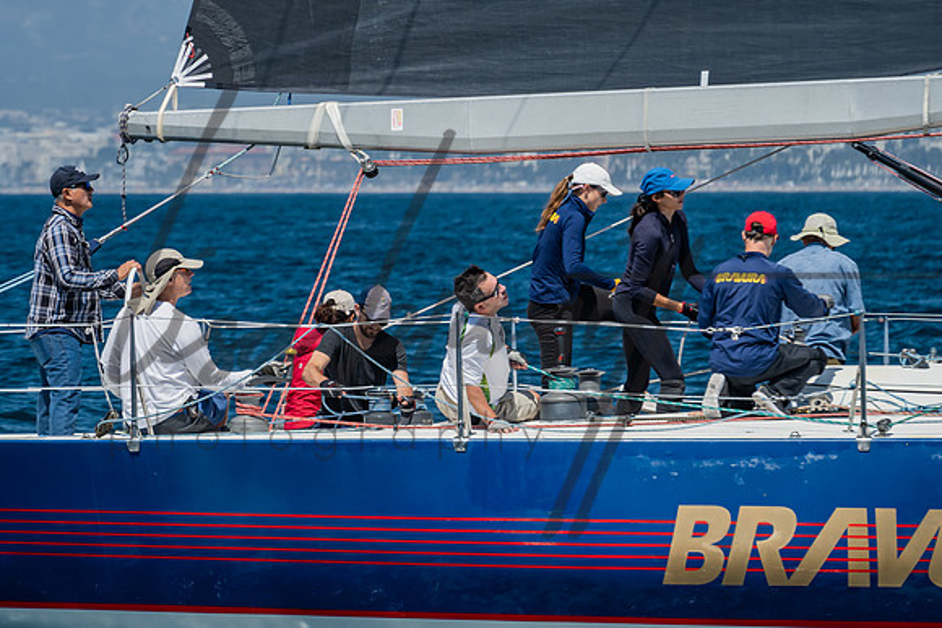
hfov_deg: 5.8
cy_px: 300
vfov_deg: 3.9
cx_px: 377
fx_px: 9253
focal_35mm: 354
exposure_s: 1/400
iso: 160
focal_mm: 200
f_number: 6.3
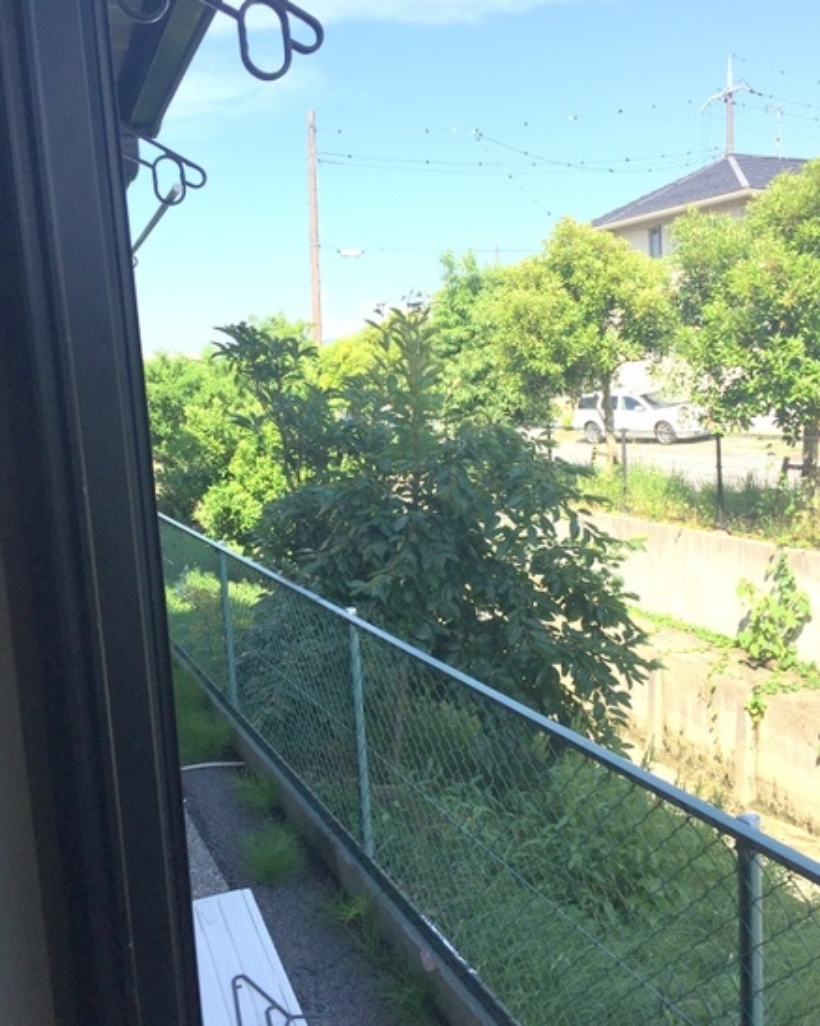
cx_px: 404
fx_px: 941
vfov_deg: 57.2
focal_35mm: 31
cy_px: 502
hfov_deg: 47.1
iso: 32
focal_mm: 4.15
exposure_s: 1/1130
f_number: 2.2
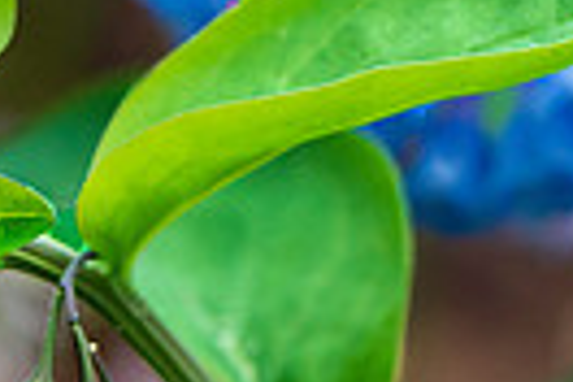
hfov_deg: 4.4
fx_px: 7353
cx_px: -260
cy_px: 501
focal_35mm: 462
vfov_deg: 3.0
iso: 1600
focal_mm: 105
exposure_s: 1/160
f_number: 8
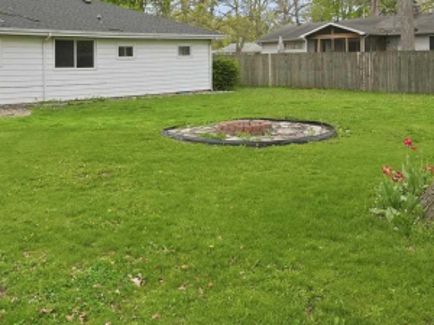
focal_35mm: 36
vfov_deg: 37.9
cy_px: 56
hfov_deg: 51.2
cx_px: 188
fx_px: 451
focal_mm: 10
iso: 800
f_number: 4
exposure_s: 1/4000
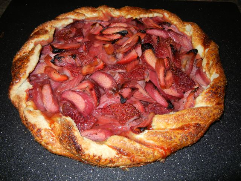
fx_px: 209
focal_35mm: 30
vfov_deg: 46.8
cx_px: 120
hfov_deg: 60.0
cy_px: 90
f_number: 3.5
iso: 200
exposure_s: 1/30
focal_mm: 5.4
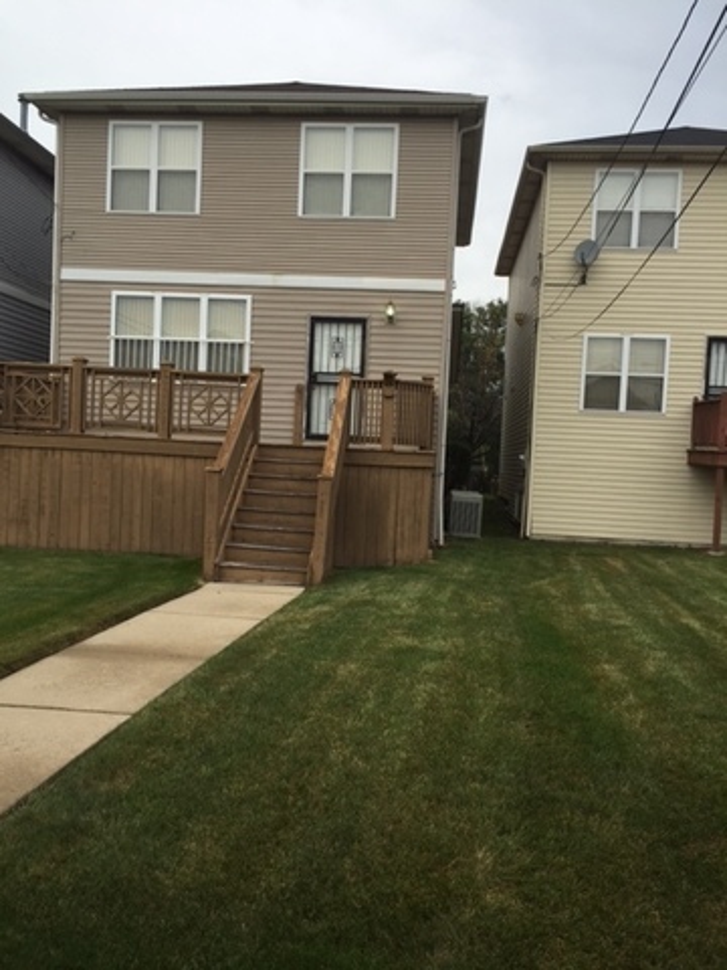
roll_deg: -3.3
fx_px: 812
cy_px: 485
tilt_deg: -2.2
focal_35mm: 29
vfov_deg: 61.7
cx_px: 364
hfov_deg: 48.2
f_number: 2.2
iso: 32
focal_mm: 4.15
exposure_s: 1/370
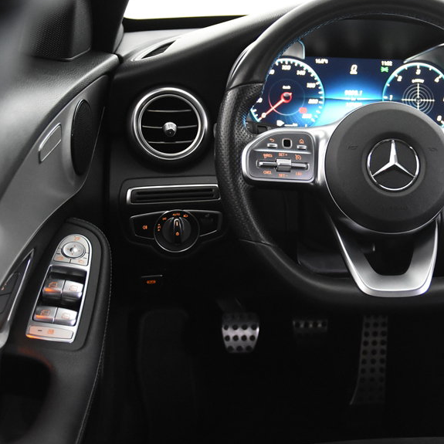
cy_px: 209
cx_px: 370
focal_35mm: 59
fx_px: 856
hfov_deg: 28.3
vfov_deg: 29.1
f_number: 3.2
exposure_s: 1/40
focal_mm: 26
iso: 4000
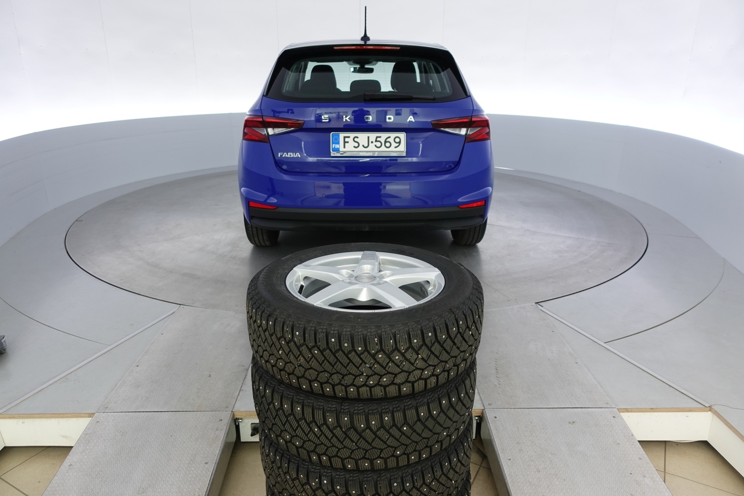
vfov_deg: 53.1
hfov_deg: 73.7
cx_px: 372
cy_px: 248
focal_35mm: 24
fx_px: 496
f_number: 1.8
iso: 125
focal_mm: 9.4
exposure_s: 1/30
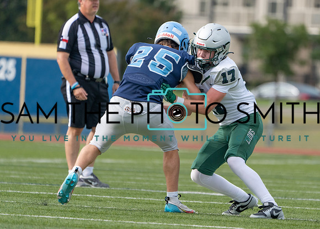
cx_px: 229
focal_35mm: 622
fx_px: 5655
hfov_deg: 3.2
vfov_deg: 2.3
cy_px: 122
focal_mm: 400
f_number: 5.6
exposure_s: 1/1250
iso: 320
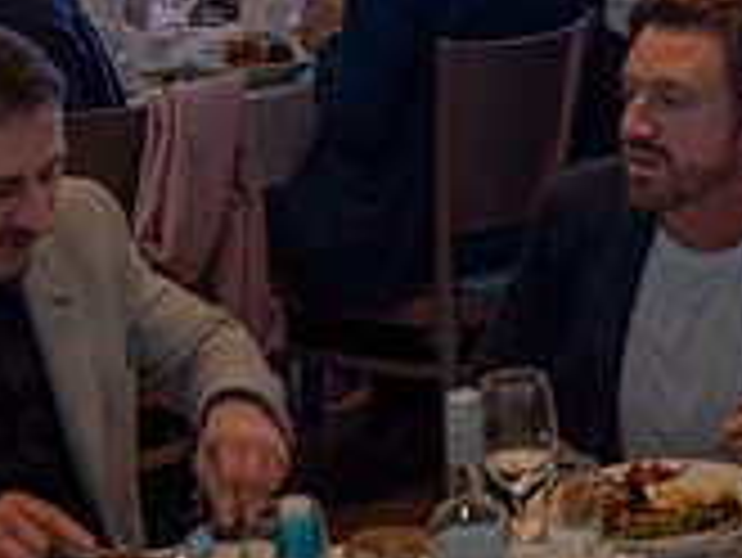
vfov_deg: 9.8
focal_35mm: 147
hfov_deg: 12.7
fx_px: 3153
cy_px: -245
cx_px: 1115
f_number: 4.5
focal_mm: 35
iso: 125
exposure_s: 1/60
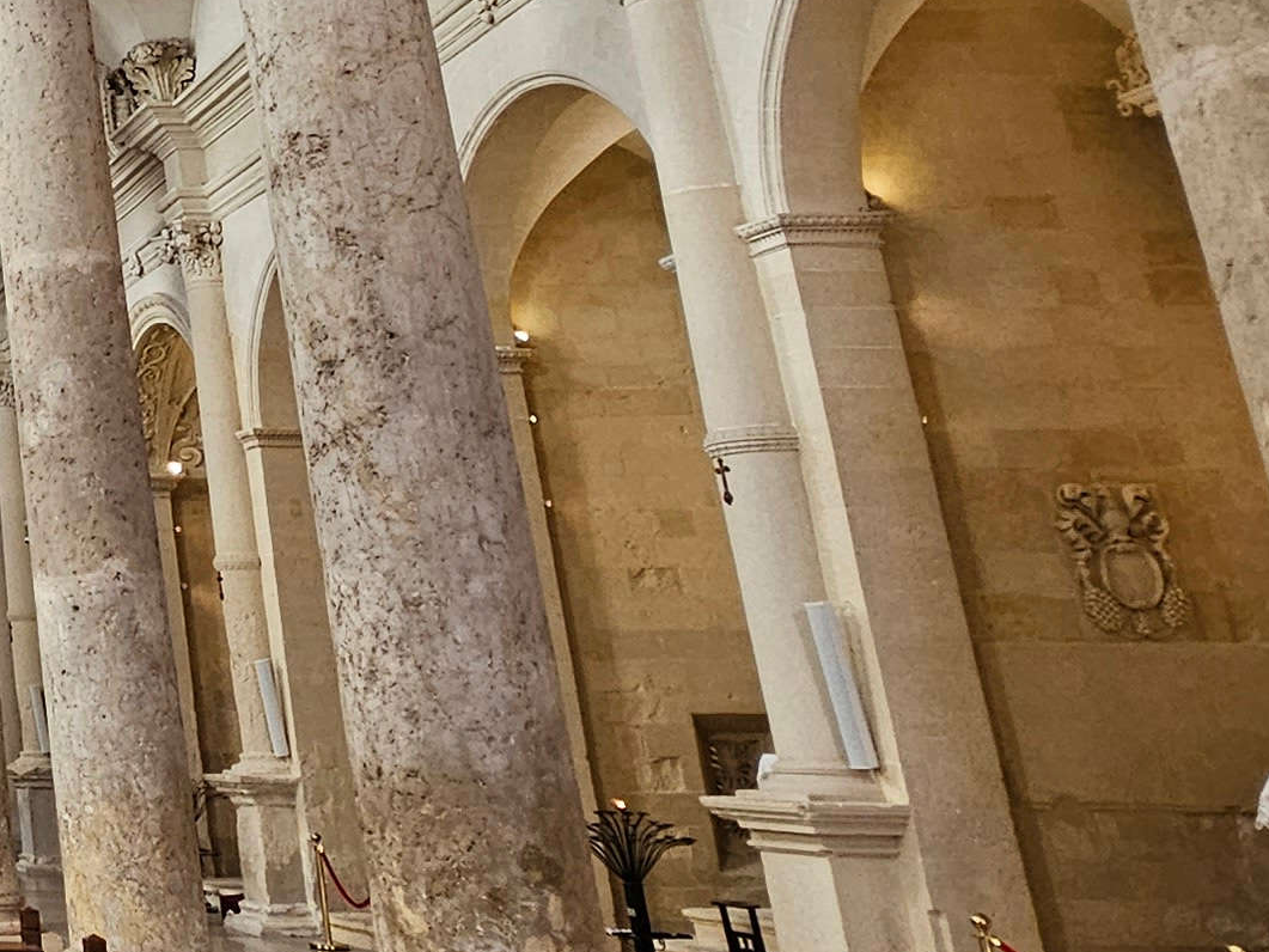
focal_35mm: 49
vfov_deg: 28.4
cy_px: 75
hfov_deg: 27.4
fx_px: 1797
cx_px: -622
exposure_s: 1/77
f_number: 2.2
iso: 200
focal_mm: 2.2
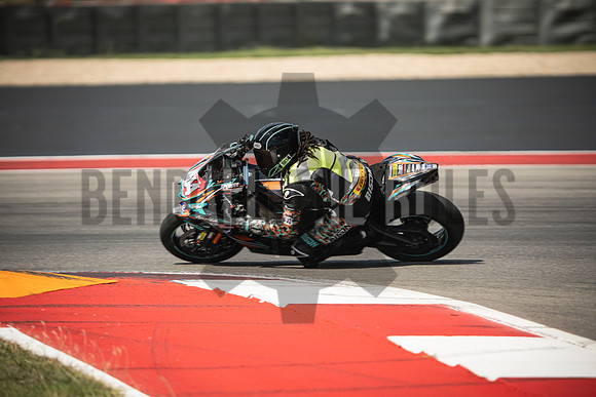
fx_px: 4968
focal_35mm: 300
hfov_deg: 6.9
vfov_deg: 4.6
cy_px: 198
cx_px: 298
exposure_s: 1/400
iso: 400
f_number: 2
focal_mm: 200
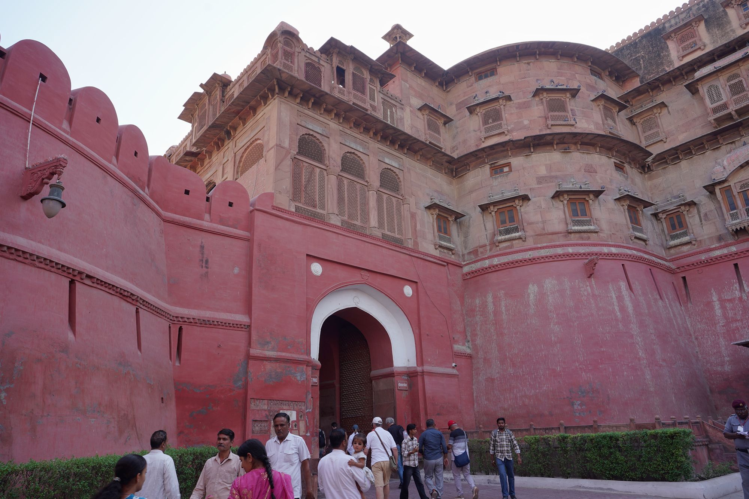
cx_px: 374
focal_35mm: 24
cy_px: 250
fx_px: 499
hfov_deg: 73.7
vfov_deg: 53.1
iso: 100
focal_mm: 24
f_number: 8
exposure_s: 1/100
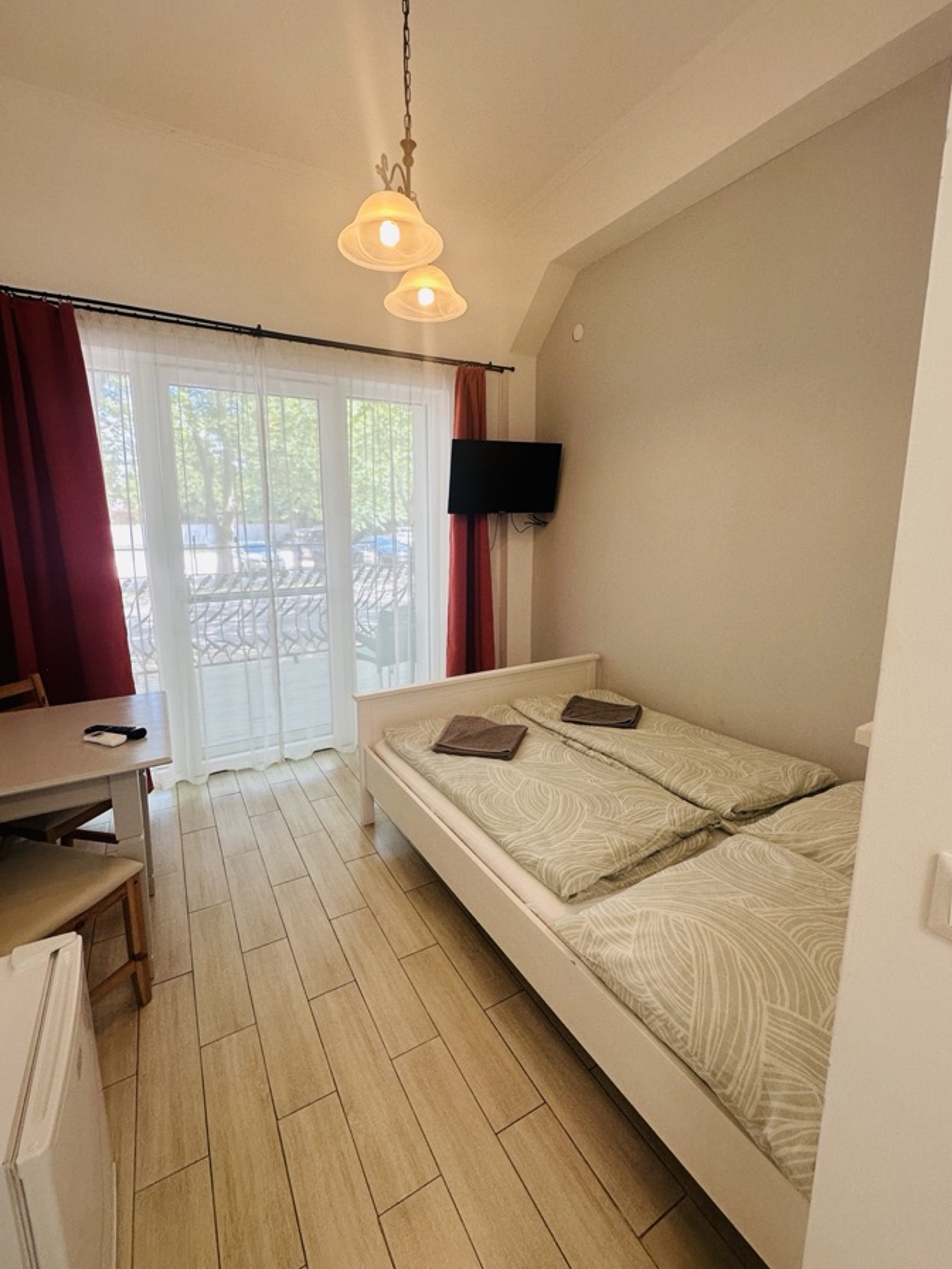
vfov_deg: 98.1
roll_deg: -0.1
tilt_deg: -9.0
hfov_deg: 81.7
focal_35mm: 15
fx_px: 550
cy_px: 609
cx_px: 458
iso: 100
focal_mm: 2.22
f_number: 2.2
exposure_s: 1/100
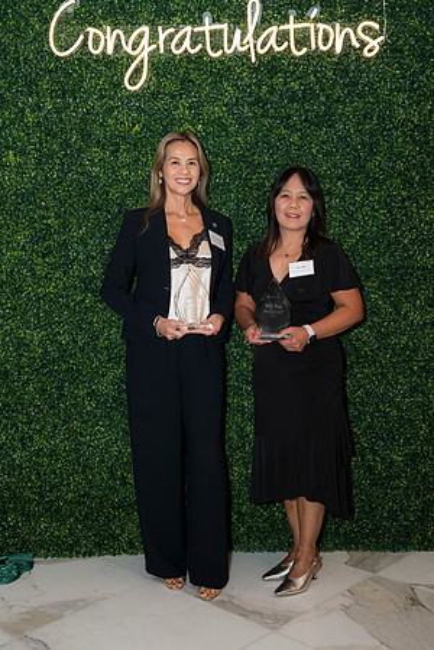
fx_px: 796
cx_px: 217
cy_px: 325
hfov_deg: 30.5
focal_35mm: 44
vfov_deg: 44.5
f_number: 5
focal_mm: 44
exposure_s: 1/160
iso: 400
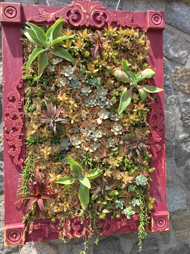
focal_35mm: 29
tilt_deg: -0.5
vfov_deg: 61.7
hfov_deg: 48.2
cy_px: 127
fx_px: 212
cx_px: 95
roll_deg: +1.6
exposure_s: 1/942
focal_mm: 4.15
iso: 32
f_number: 2.2
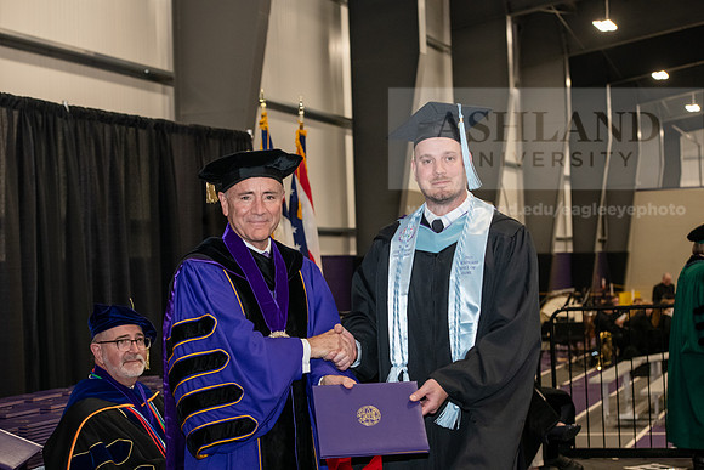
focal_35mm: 70
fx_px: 1369
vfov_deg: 19.5
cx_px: 352
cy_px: 235
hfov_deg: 28.8
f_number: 5.6
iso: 2500
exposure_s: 1/200
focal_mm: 70
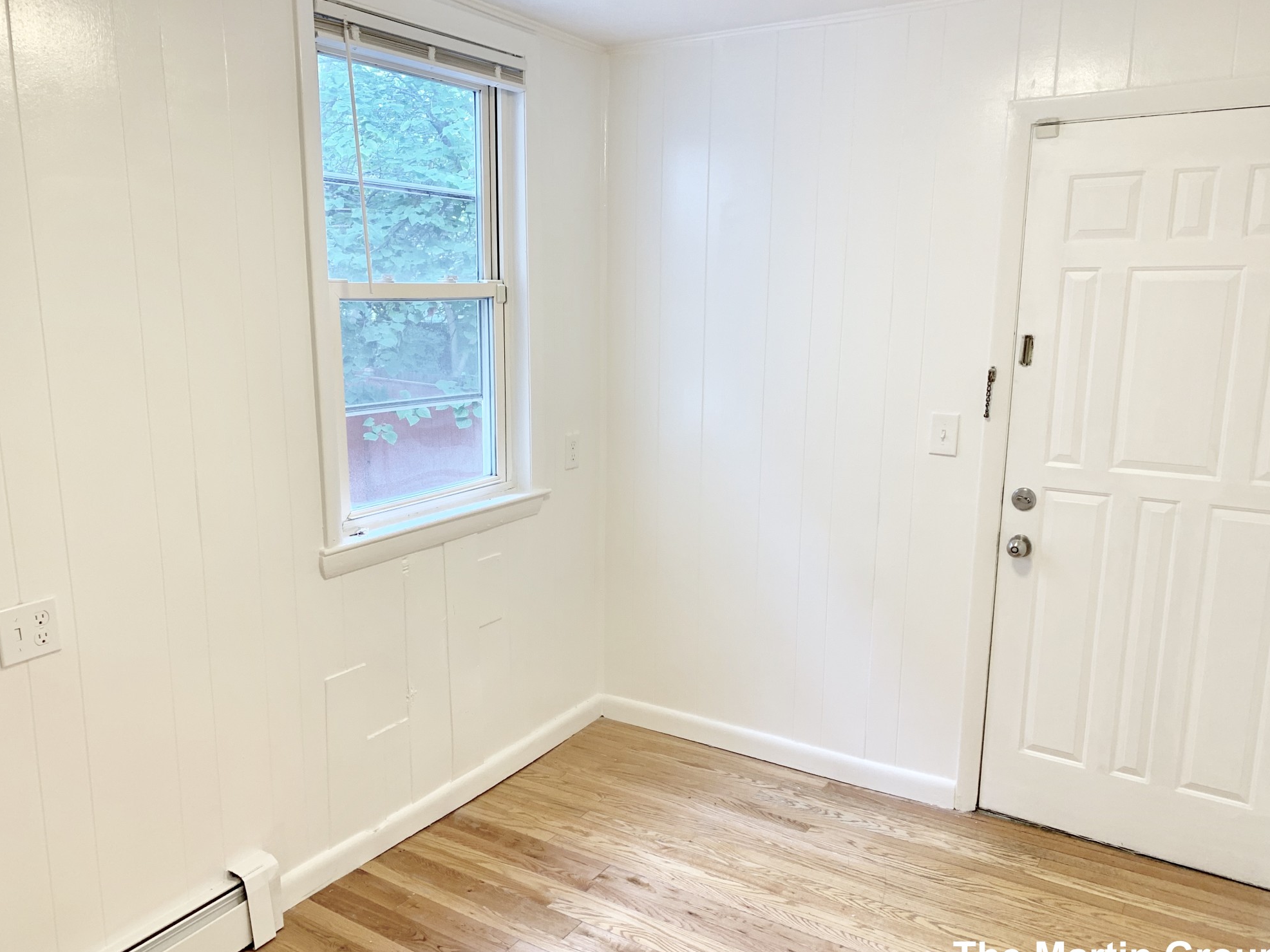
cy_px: 492
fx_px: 991
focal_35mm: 27
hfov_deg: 65.3
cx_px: 626
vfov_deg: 51.3
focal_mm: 4.25
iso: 64
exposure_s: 1/60
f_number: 1.8
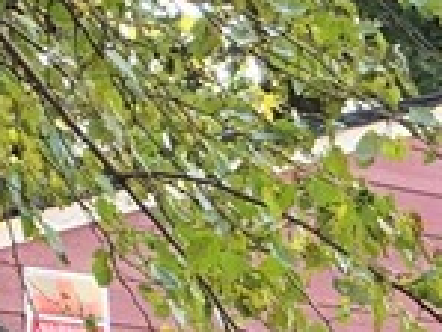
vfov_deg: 7.5
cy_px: 925
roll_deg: +0.0
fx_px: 2287
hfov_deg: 10.1
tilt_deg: -7.0
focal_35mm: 179
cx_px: 928
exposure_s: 1/121
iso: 50
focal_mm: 4.25
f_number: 1.8
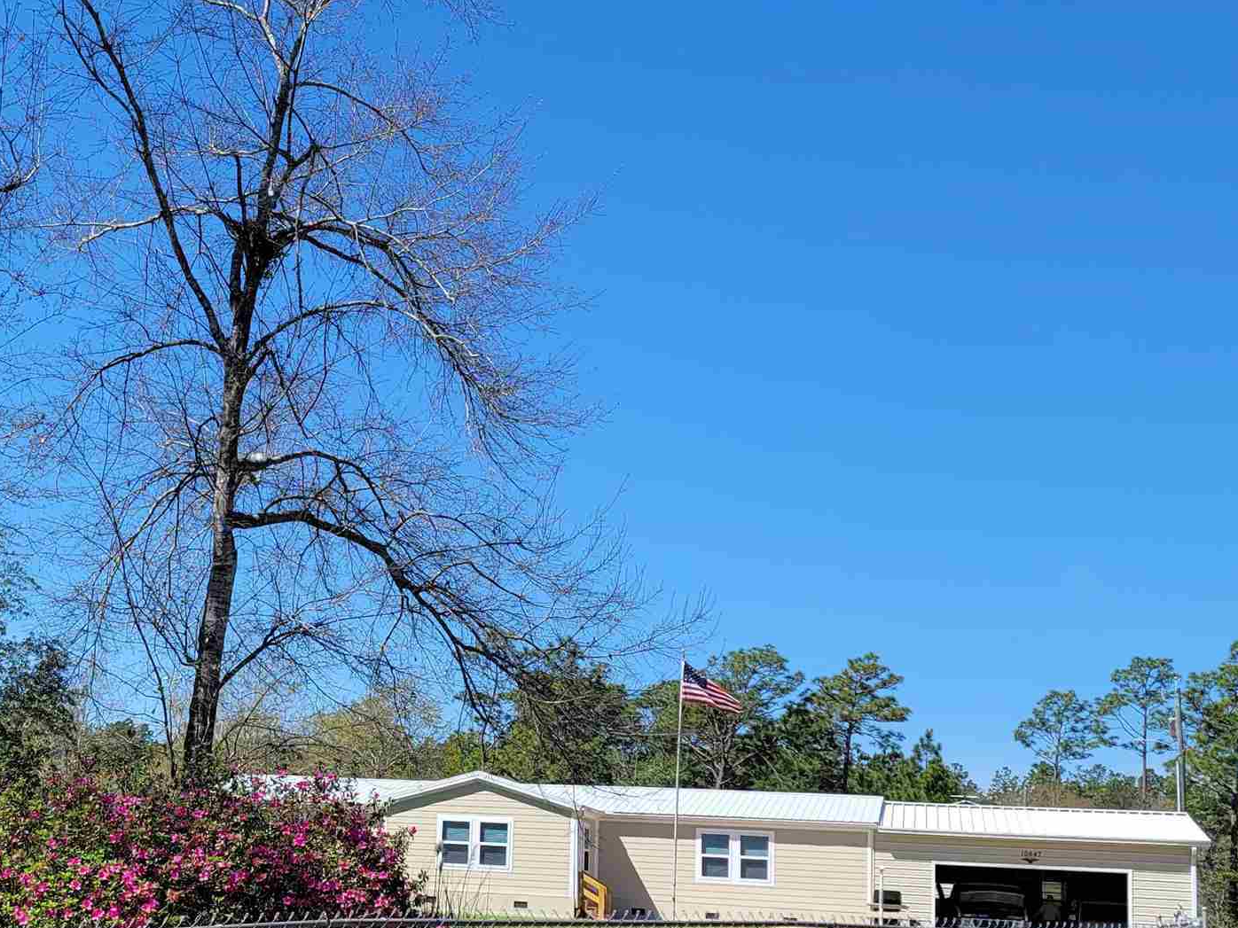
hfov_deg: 34.2
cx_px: 309
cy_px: 665
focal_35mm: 55
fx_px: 1967
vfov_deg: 26.3
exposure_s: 1/970
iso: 20
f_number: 1.8
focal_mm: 7
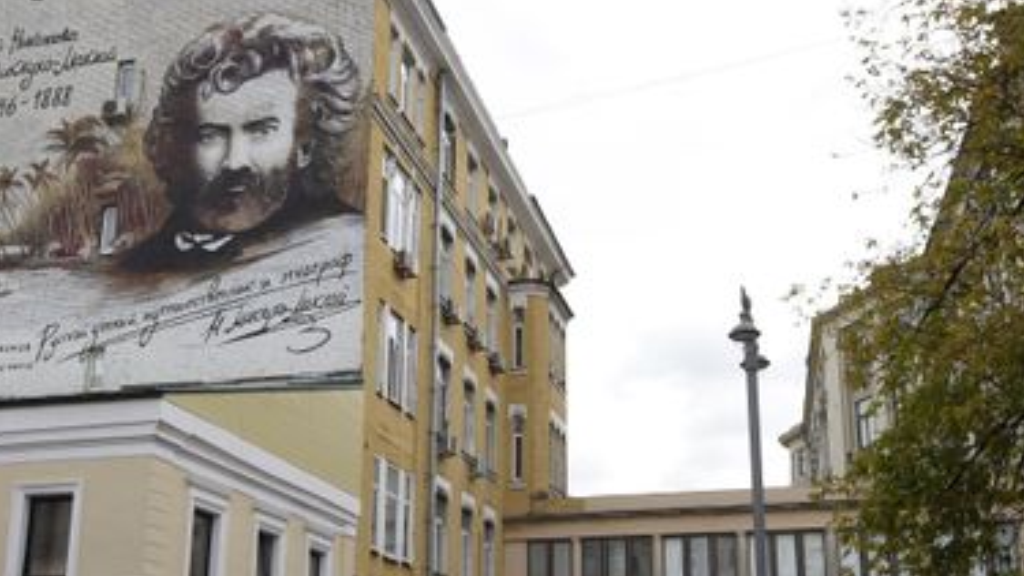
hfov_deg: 51.6
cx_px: 497
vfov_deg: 29.6
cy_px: 472
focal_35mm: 39
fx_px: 1059
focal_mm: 20
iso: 64
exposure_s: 1/200
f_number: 5
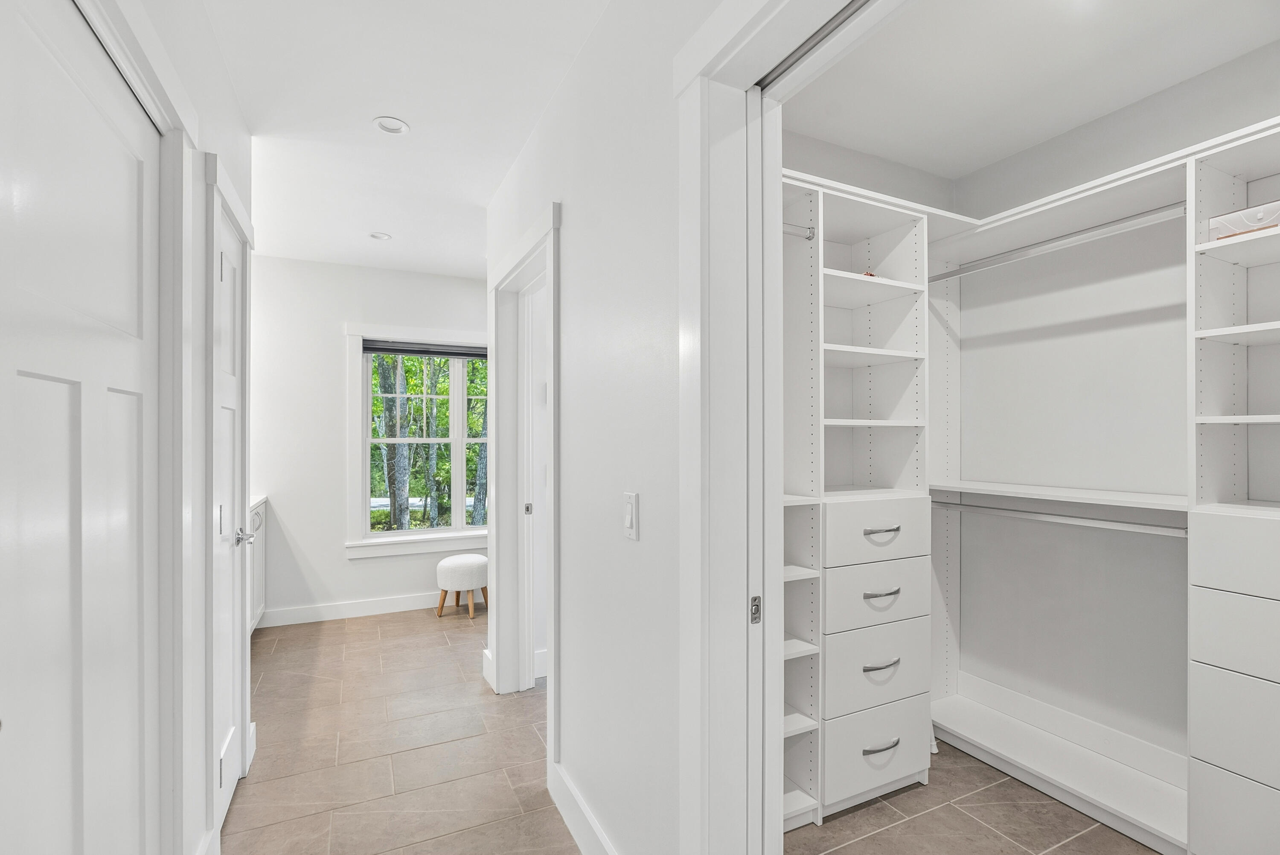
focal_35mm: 16
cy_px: 428
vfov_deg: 73.8
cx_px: 640
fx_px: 569
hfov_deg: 96.7
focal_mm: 16
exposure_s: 1/20
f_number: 7.1
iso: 320
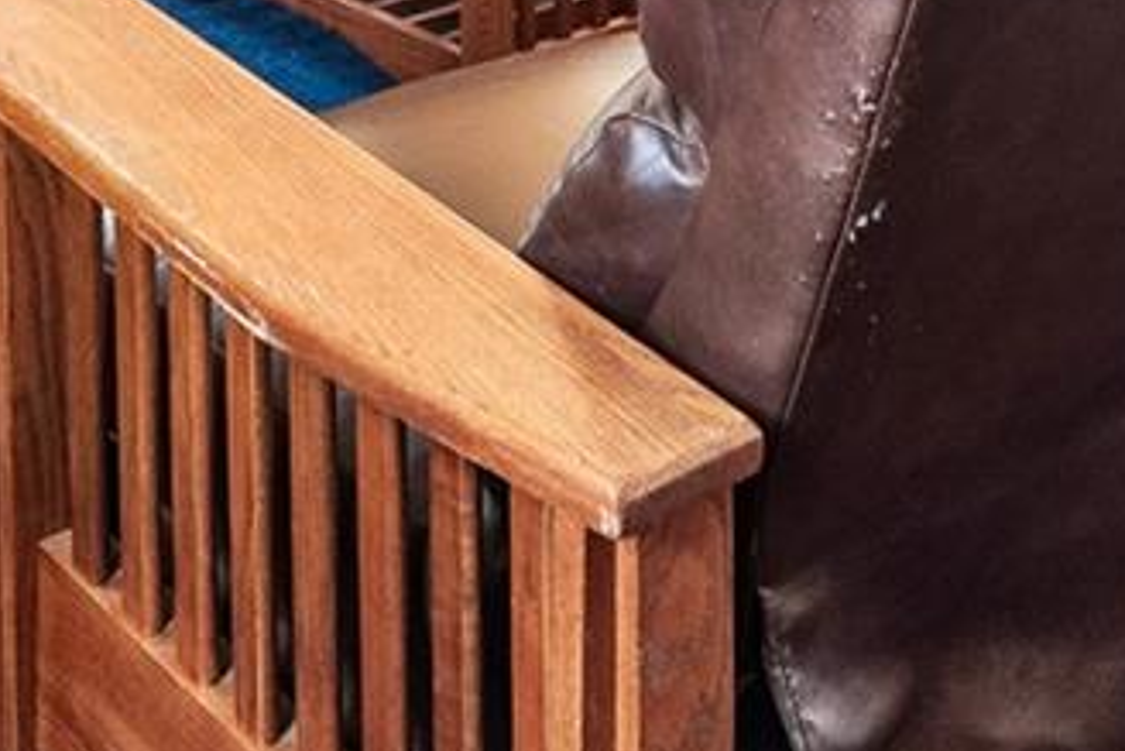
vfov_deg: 14.1
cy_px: -849
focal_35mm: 78
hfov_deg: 25.9
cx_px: 676
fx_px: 2438
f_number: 8
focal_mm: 16
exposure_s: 1/200
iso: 200
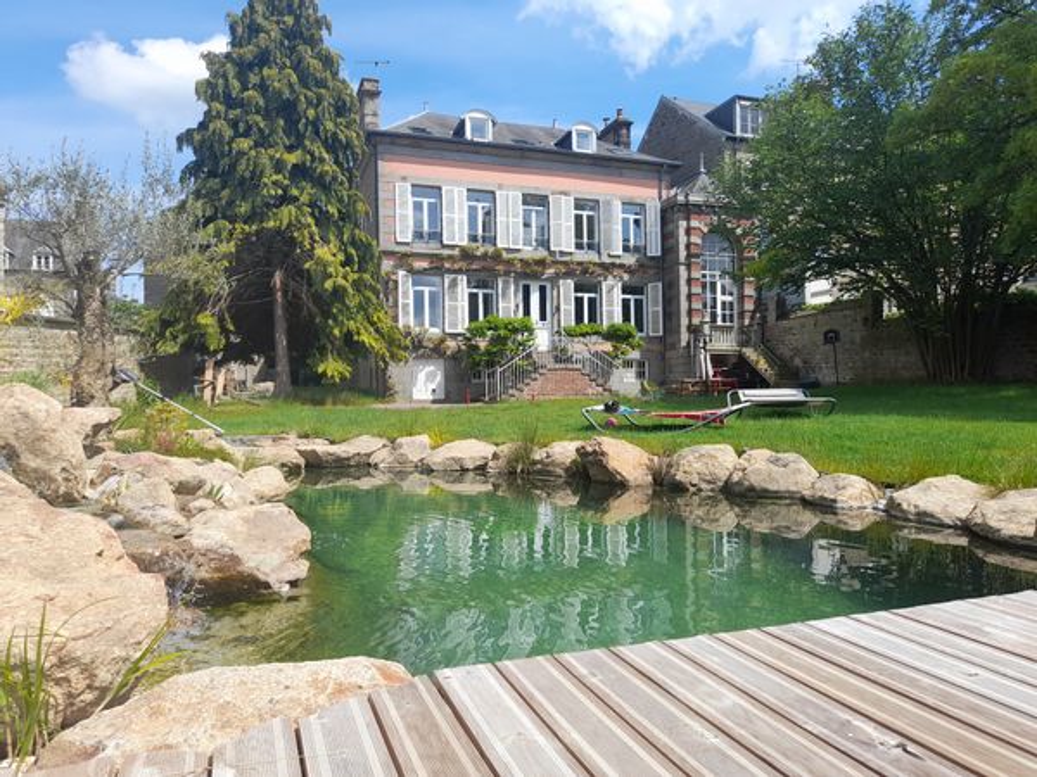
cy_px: 388
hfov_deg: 69.4
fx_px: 749
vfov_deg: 54.9
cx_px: 518
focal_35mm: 25
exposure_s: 1/576
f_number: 2
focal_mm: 4.6
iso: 20
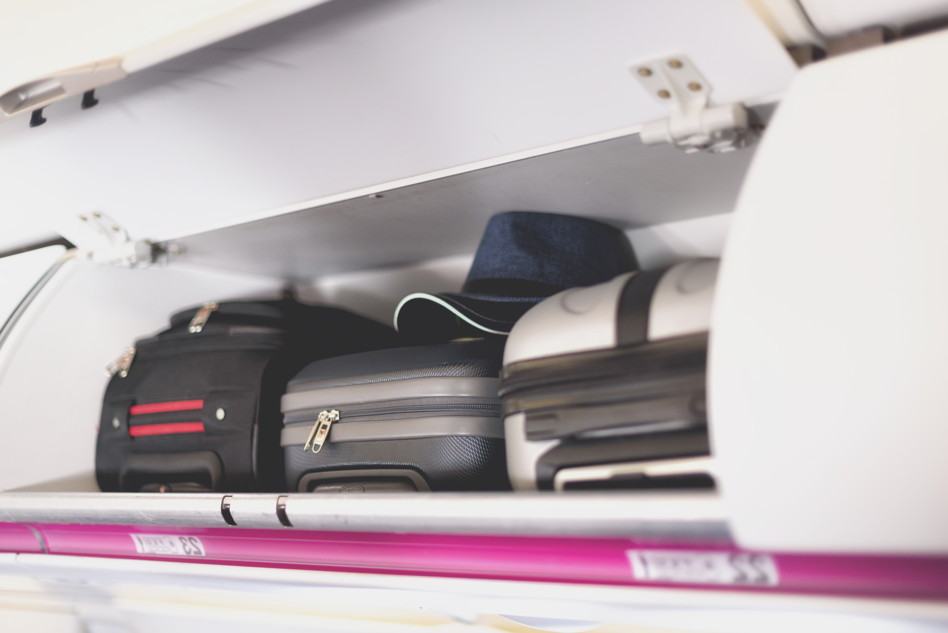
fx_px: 1317
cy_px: 316
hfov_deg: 39.6
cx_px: 474
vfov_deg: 27.0
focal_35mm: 50
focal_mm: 50
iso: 500
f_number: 1.4
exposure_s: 1/125
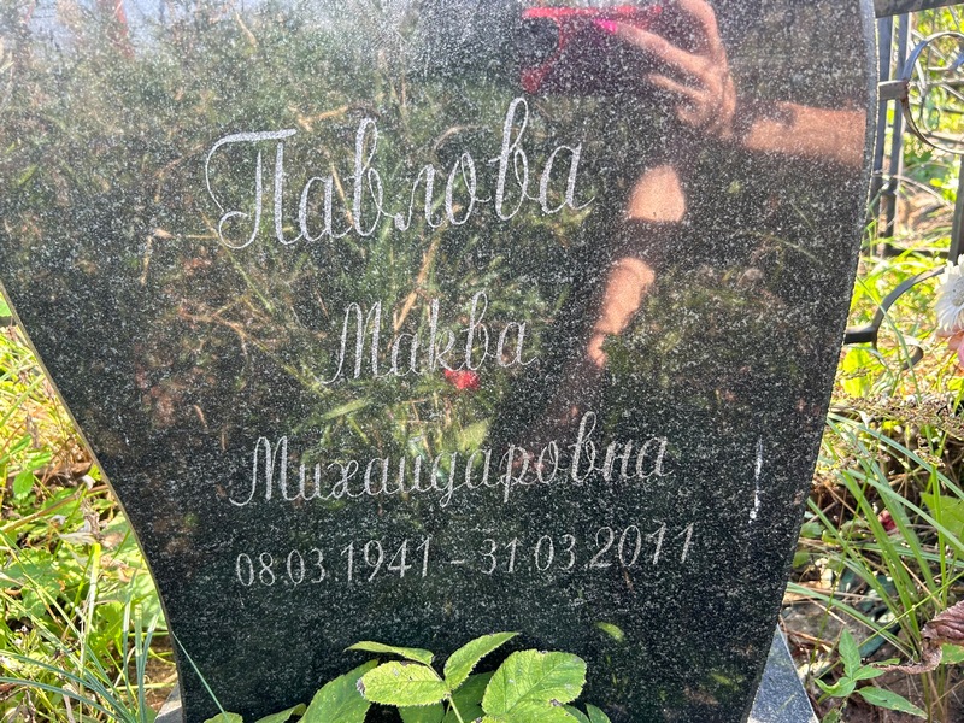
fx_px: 724
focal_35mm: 26
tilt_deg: -24.9
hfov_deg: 67.3
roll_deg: +6.6
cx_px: 482
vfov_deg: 53.1
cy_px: 362
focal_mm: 5.7
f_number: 1.5
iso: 64
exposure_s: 1/171
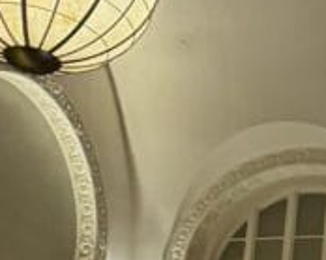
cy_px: 636
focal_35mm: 138
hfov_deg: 10.5
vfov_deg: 9.8
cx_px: 939
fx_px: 1331
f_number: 1.78
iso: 800
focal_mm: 6.86
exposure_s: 1/40
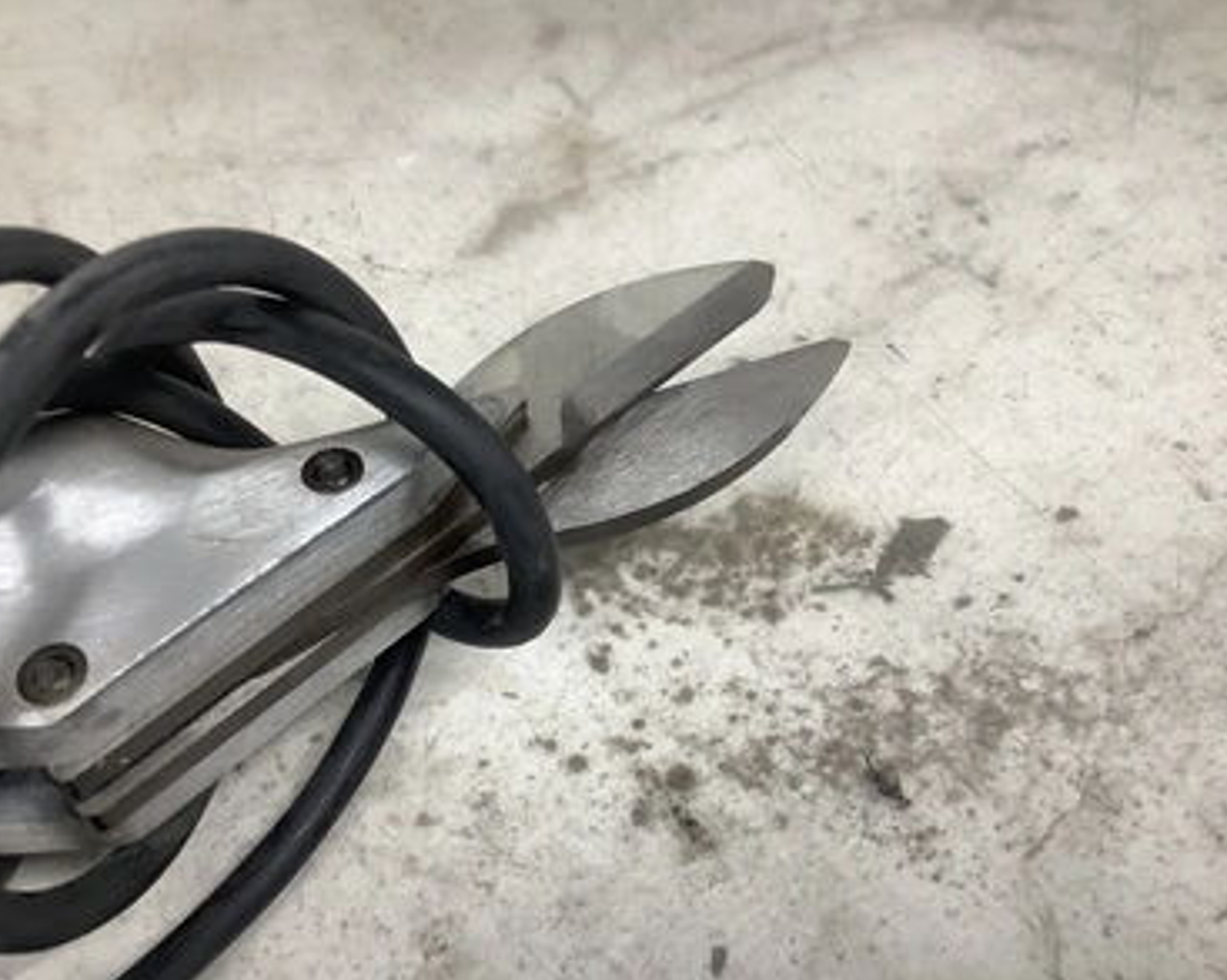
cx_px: 562
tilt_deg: -50.3
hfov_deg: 54.2
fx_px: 1197
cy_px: 498
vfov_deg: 44.5
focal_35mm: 33
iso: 100
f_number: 2.4
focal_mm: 3.3
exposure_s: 1/120
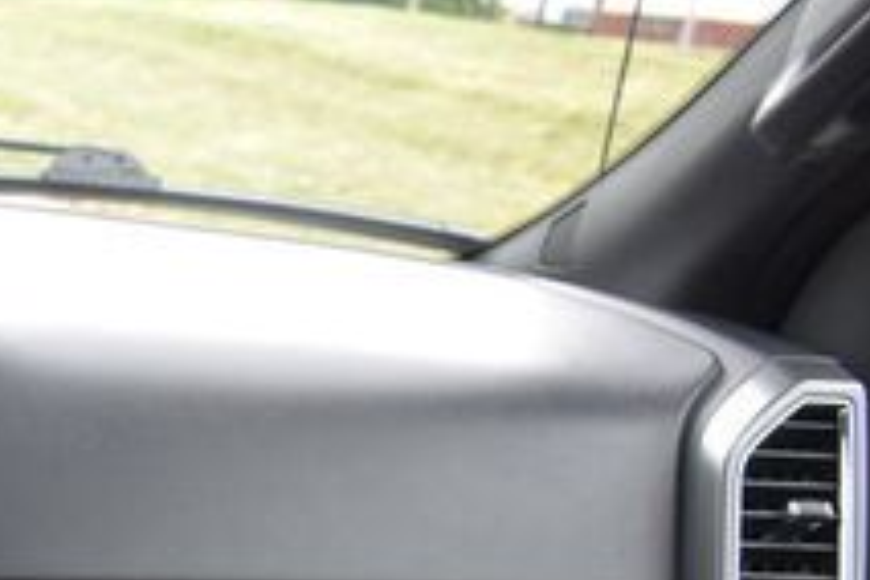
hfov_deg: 19.7
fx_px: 2175
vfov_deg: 14.7
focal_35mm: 90
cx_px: -421
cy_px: 700
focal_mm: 20
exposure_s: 1/250
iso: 800
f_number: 3.5
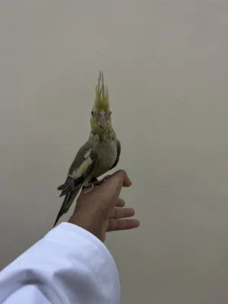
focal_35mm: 26
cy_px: 152
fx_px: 228
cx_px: 114
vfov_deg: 67.3
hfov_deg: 53.1
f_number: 1.6
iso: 125
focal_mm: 5.1
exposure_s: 1/100
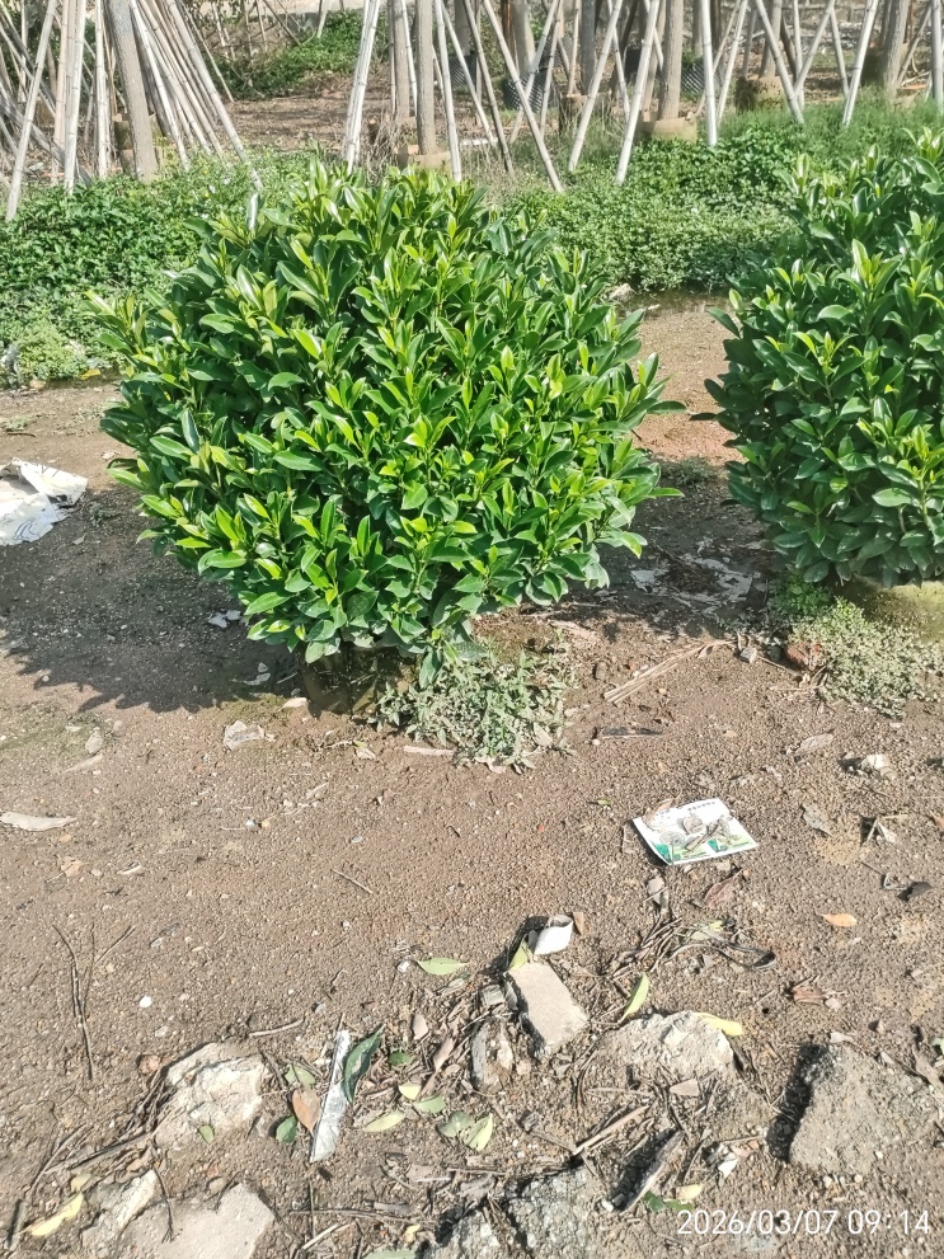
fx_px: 1018
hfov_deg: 49.7
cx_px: 473
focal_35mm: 28
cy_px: 595
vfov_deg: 63.4
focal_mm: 4.26
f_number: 1.8
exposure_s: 1/310
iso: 100
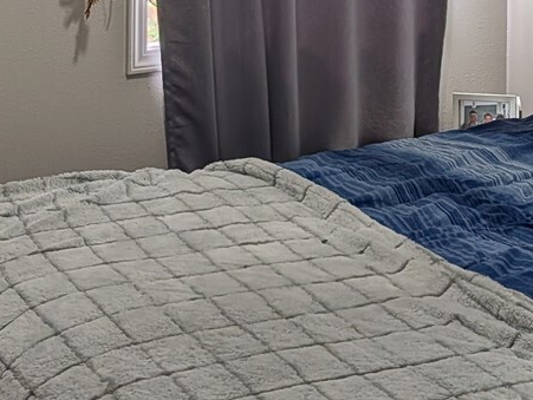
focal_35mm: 85
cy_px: -143
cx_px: 266
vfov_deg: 16.3
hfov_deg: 23.0
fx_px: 1310
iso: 22
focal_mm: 6.9
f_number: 1.68
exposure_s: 1/120
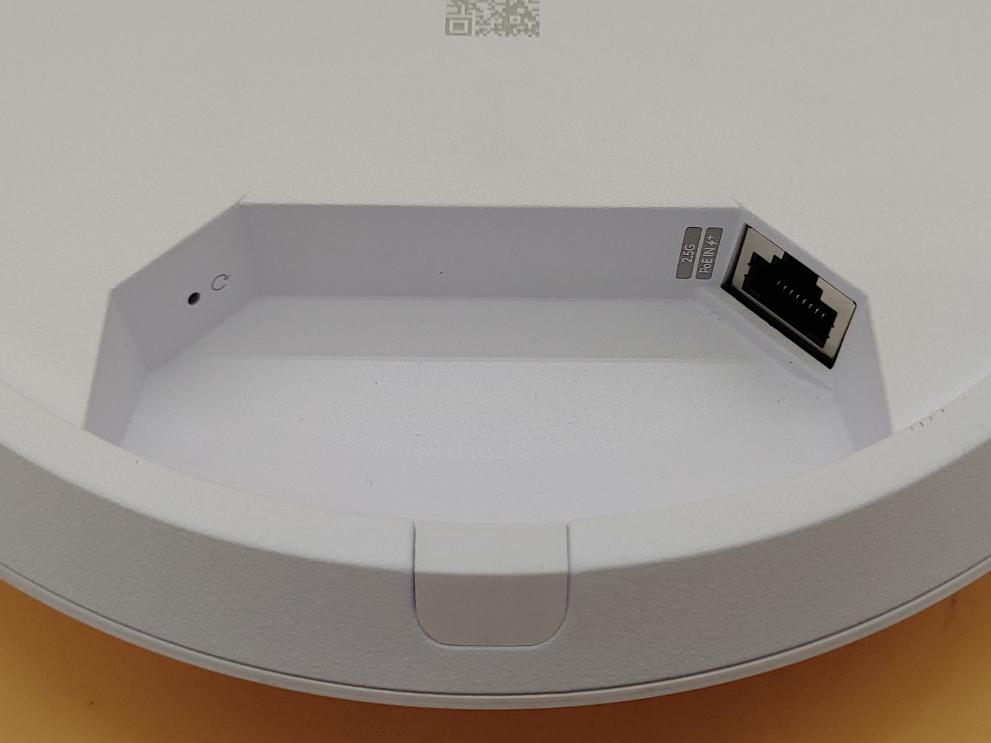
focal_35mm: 42
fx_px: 1202
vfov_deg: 34.3
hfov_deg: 44.8
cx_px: 499
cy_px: 377
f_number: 1.8
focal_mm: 4.36
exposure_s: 1/181
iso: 50
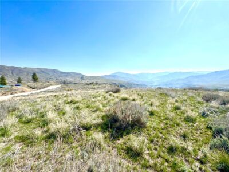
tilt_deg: -2.7
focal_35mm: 14
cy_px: 86
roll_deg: -0.3
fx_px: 93
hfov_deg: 102.1
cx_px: 114
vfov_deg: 85.7
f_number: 2.2
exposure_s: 1/3390
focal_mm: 2.22
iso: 50
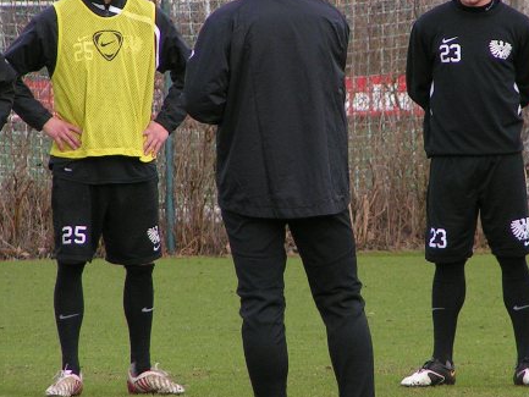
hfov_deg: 3.2
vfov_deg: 2.4
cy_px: 145
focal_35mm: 628
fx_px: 9600
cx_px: 347
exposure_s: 1/500
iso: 100
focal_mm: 52
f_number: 3.5
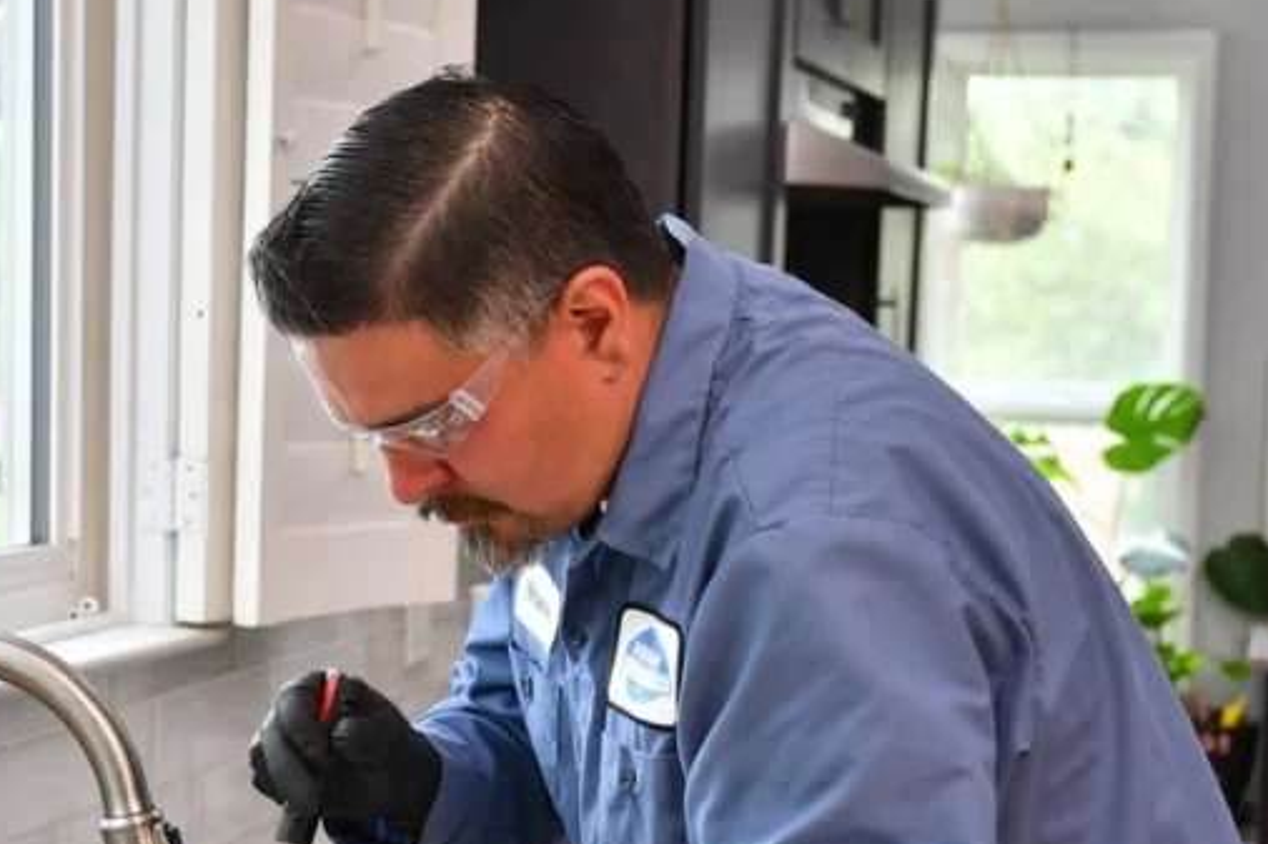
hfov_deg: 24.8
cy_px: 695
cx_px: 609
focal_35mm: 82
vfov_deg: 16.5
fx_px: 2888
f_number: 2.8
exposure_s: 1/200
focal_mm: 27
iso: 250
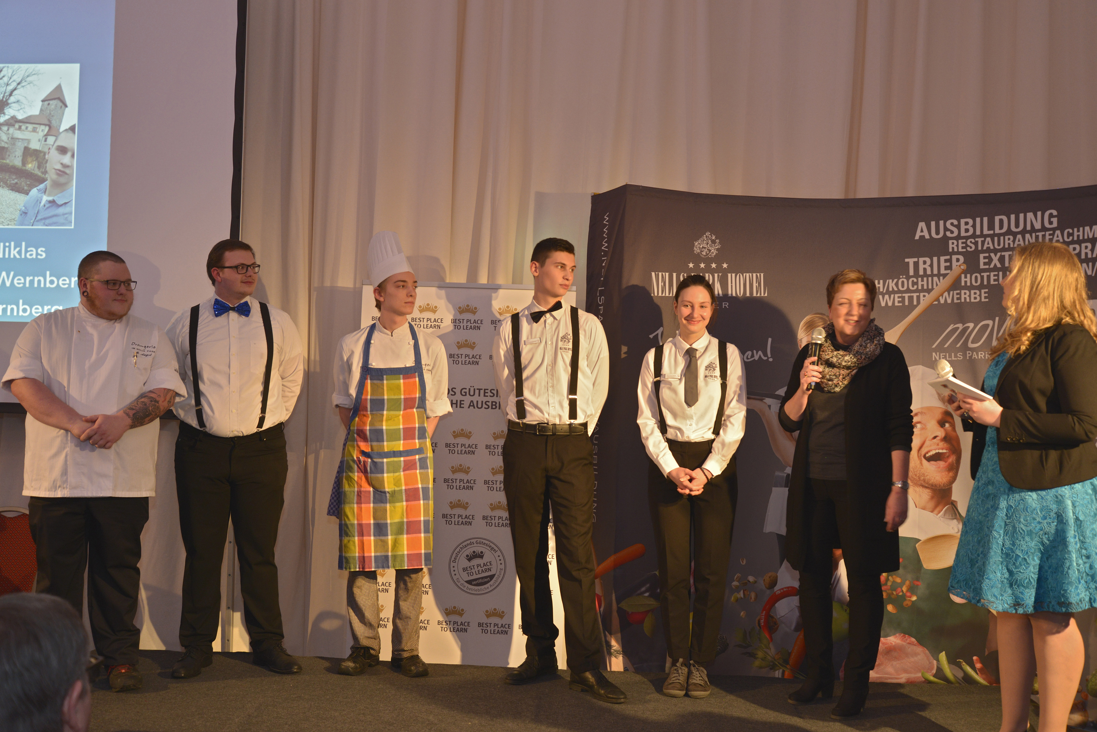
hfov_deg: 54.4
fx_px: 1067
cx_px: 548
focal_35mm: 35
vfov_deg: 37.9
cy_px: 366
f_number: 5.6
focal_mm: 35
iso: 800
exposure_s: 1/30
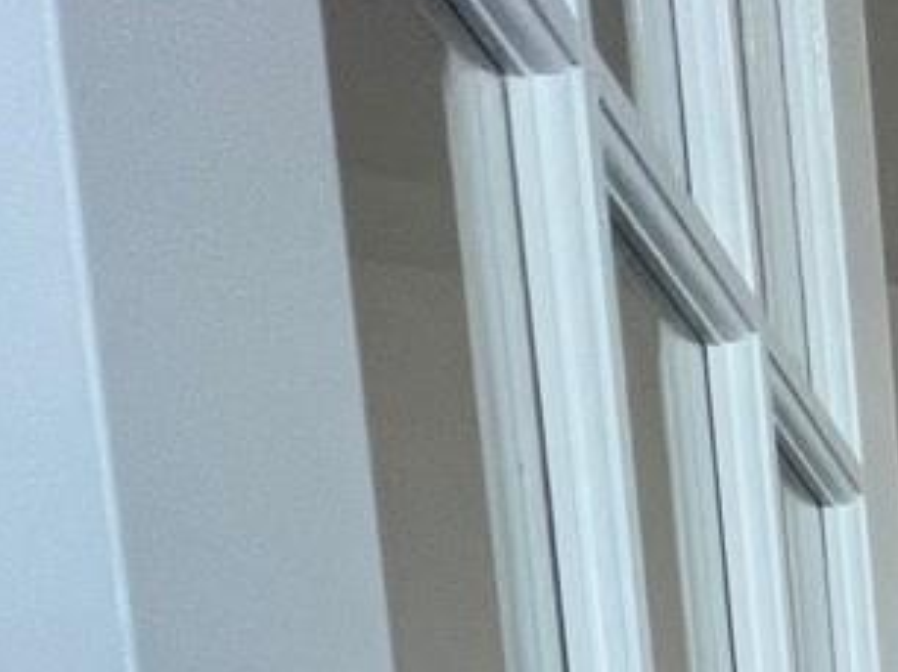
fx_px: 1763
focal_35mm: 68
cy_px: 1403
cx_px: 2195
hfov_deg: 14.9
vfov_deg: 16.0
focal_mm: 1.57
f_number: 1.8
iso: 100
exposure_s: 1/120
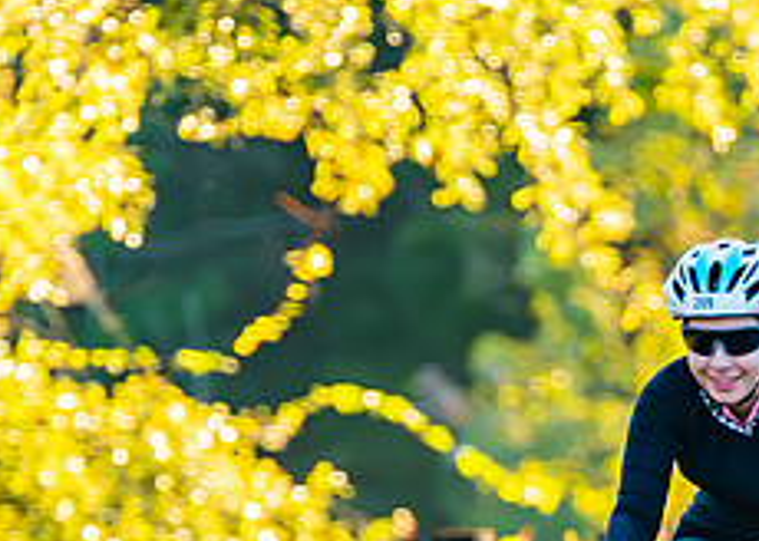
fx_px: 12043
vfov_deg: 2.6
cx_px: 756
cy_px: 529
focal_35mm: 559
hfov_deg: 3.6
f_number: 2.8
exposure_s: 1/500
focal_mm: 170
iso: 800
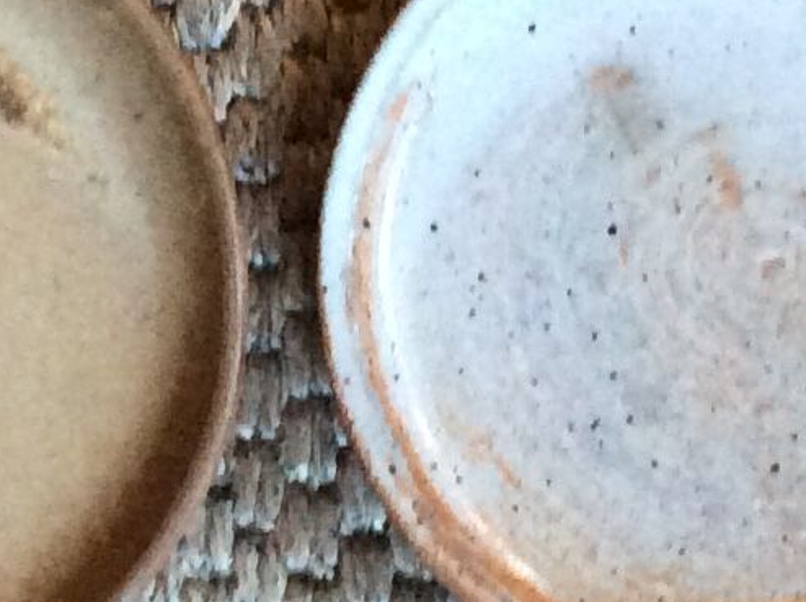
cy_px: 100
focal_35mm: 168
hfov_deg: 11.8
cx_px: 302
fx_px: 3906
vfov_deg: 8.8
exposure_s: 1/25
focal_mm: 3.3
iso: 250
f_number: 2.4
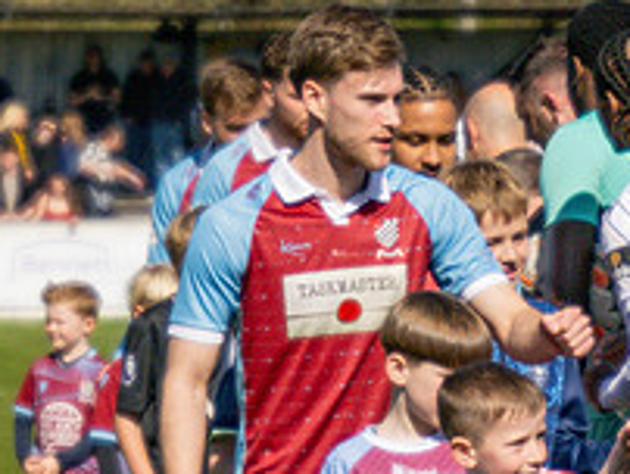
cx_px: 408
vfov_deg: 3.9
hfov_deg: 5.2
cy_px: 524
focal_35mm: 377
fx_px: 6869
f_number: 4
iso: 400
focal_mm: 98
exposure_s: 1/10000
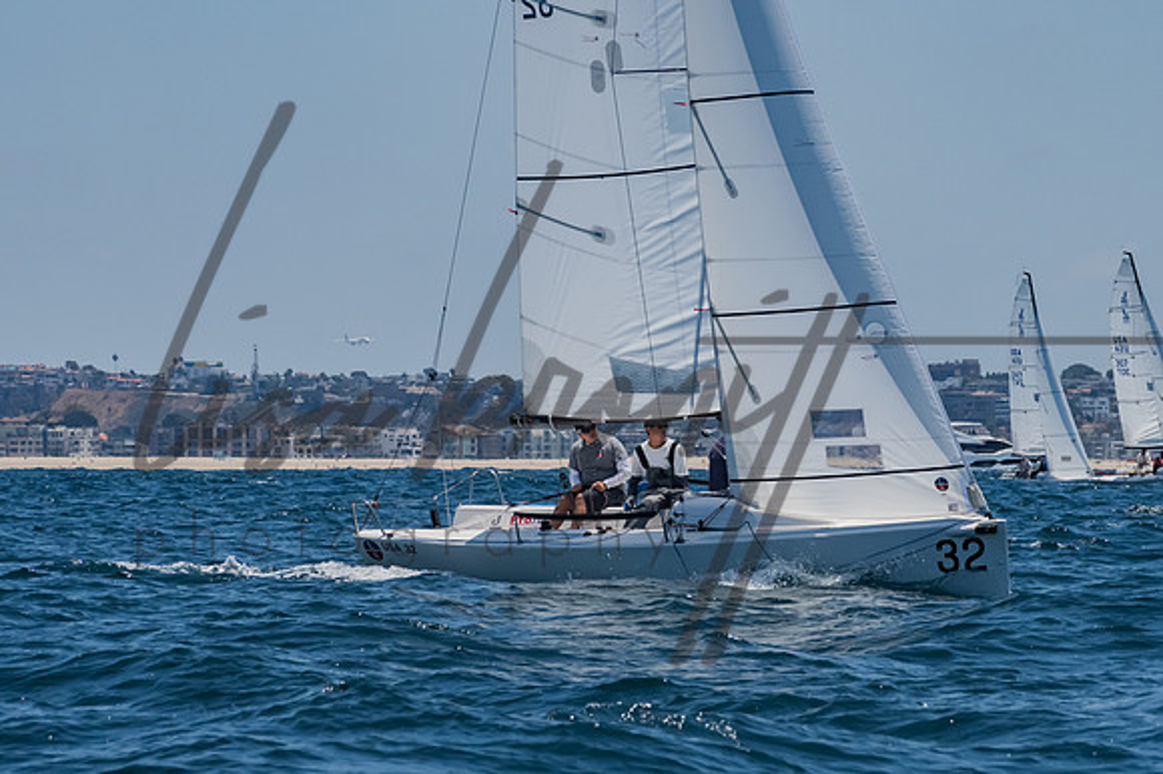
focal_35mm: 323
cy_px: 387
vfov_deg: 4.2
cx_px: 582
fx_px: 10444
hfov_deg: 6.4
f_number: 14
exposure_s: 1/1600
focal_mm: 210
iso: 640
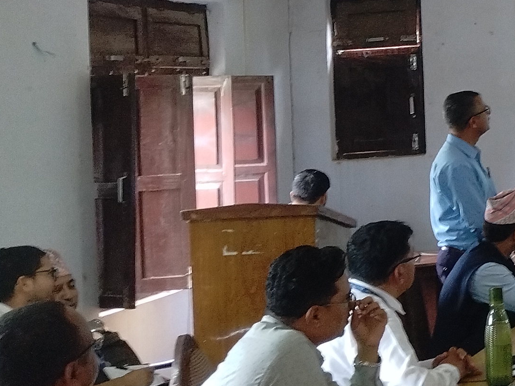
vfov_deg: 14.7
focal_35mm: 100
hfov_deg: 17.0
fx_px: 1488
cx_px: 853
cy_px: 47
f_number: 1.79
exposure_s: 1/25
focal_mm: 4.74
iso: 184
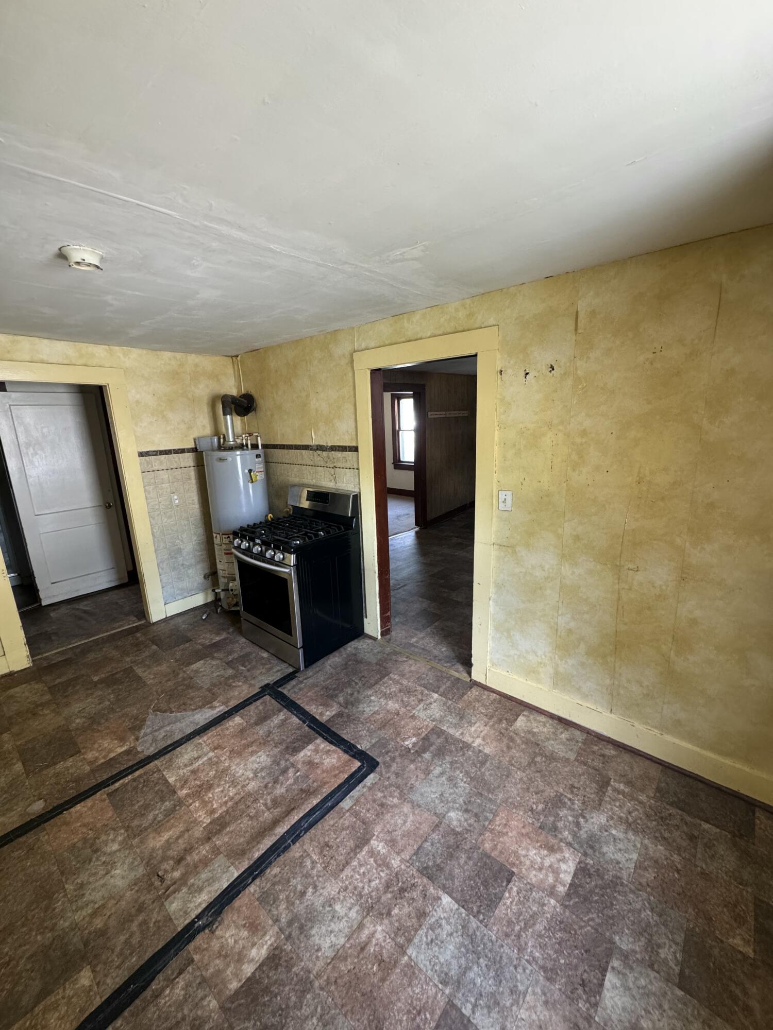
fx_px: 417
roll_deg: +1.7
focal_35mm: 14
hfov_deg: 85.7
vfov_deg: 102.1
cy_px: 515
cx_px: 386
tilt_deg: -14.4
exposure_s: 1/63
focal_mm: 2.22
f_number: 2.2
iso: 320
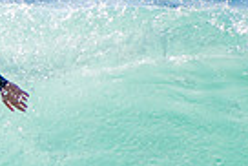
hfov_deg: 0.8
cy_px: -32
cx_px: -237
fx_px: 17654
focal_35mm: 2560
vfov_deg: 0.5
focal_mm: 400
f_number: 5.6
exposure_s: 1/2000
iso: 320
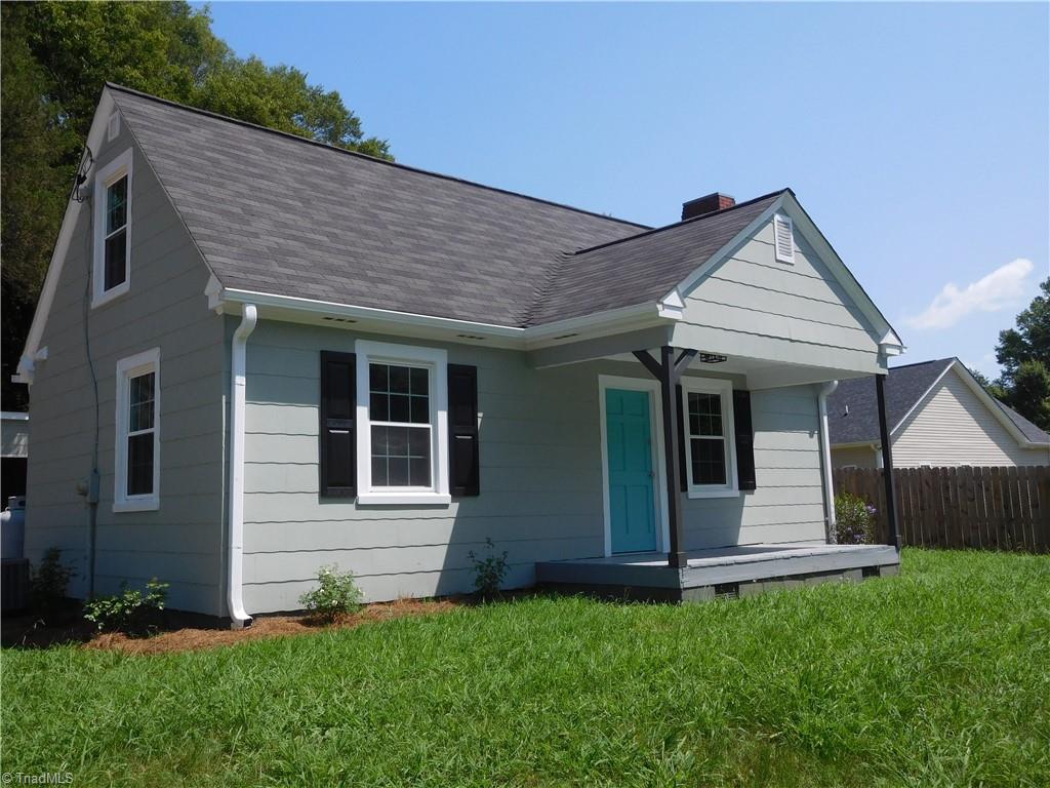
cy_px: 394
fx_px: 971
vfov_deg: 44.2
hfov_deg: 56.8
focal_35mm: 32
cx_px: 525
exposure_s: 1/1250
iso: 125
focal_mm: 5.7
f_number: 3.6
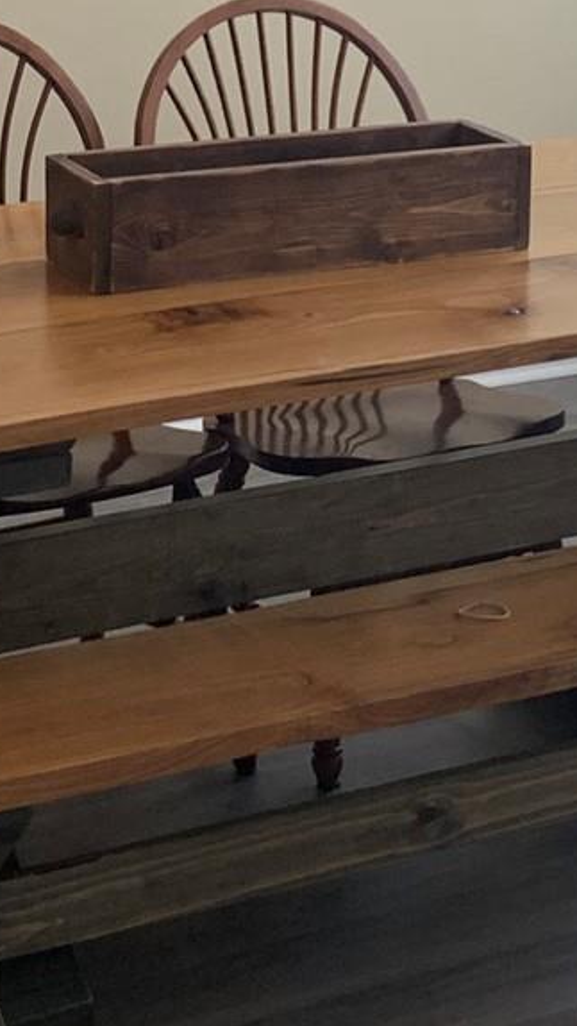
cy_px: 70
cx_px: 173
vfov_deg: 20.6
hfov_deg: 12.0
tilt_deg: -10.9
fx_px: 2746
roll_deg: +0.4
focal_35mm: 101
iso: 64
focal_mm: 4.25
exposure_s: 1/121
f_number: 1.8
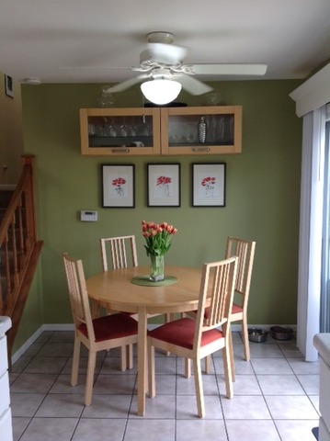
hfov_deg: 40.6
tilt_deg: -1.8
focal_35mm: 35
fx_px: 446
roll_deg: +0.1
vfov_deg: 52.7
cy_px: 220
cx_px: 165
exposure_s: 1/60
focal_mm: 4.28
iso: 50
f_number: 2.4
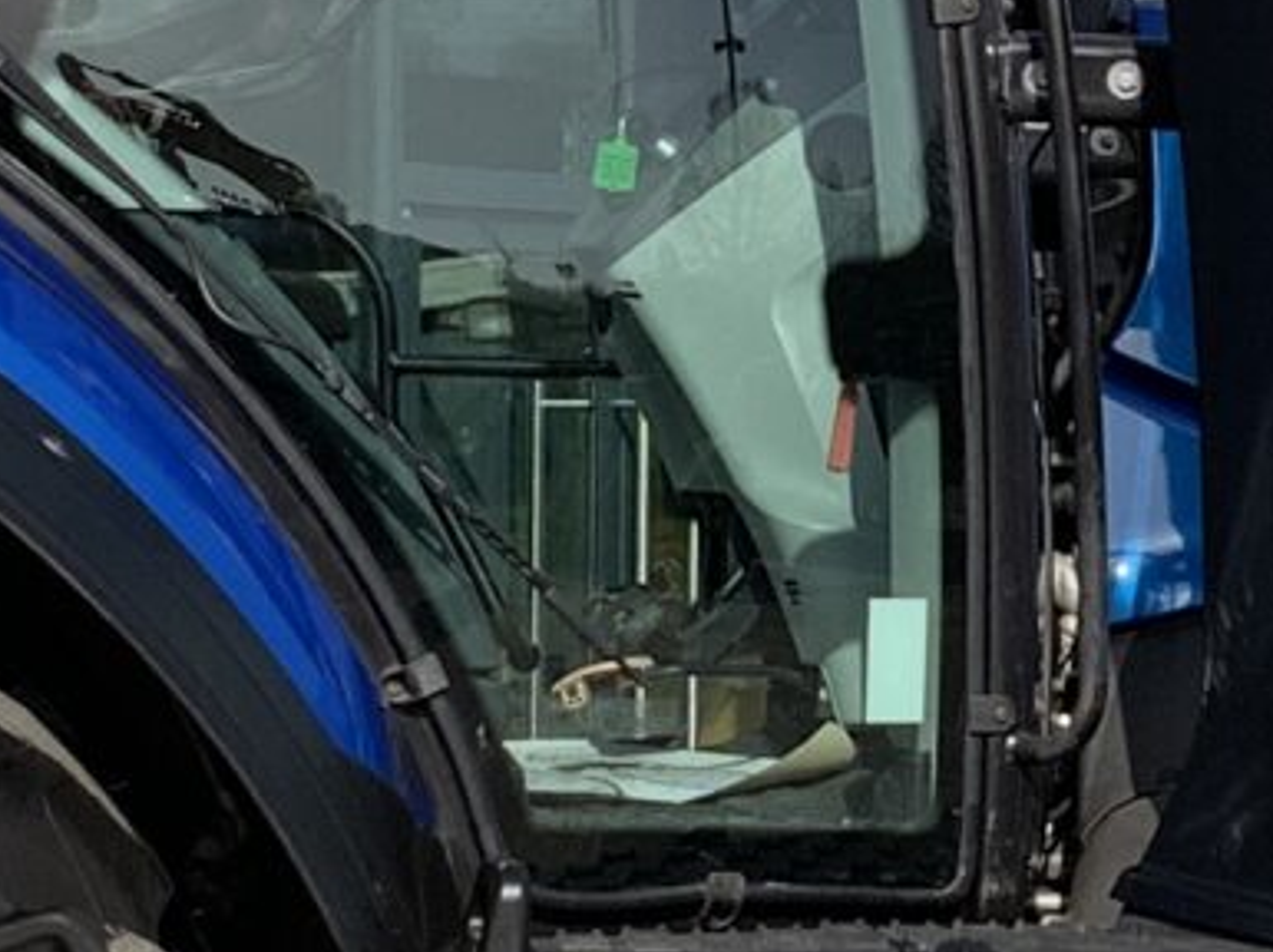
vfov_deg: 7.7
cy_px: 400
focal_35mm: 193
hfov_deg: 10.2
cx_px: 1190
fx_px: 7091
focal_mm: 3
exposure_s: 1/1412
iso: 16
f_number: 1.8
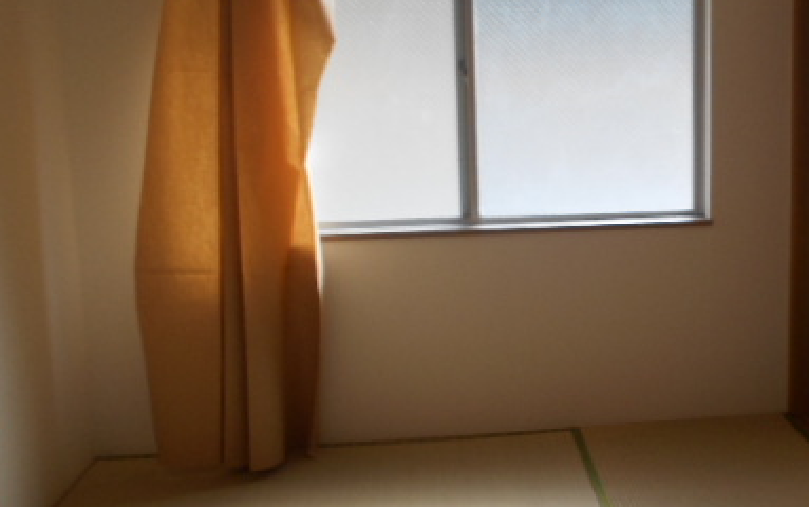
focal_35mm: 46
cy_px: 226
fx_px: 1015
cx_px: 591
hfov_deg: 42.3
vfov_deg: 28.0
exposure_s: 1/80
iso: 80
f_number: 3.2
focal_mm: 4.6
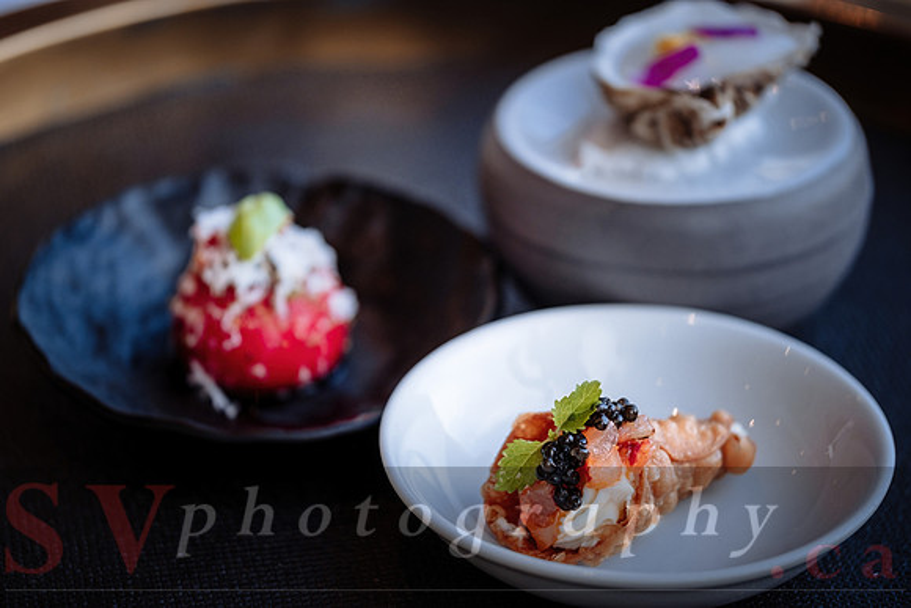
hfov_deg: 17.1
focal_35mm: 120
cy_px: 304
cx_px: 456
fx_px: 3037
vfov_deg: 11.4
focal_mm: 80
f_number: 2.8
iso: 200
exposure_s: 1/200
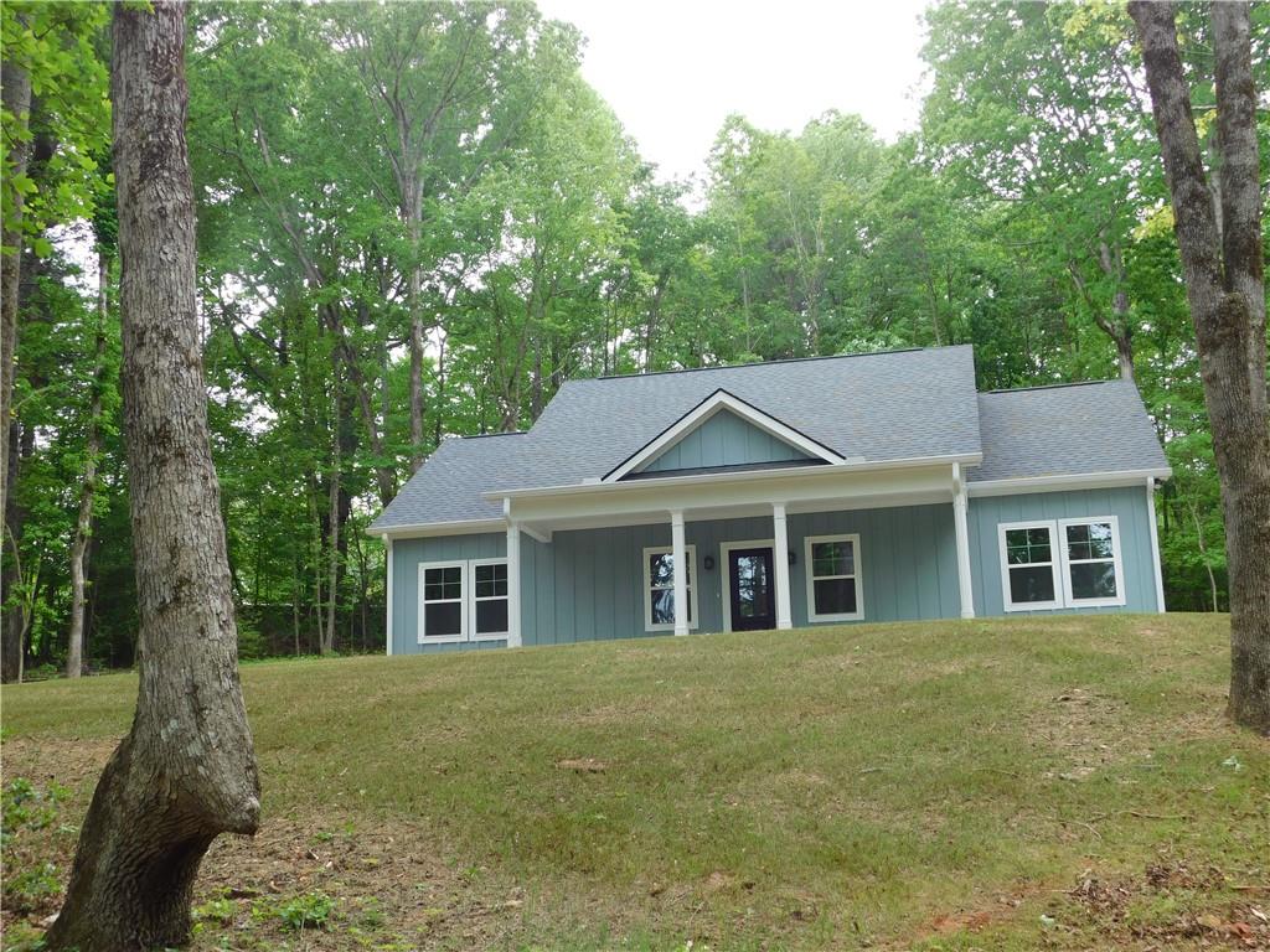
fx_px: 1468
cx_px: 635
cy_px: 476
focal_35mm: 40
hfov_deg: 46.8
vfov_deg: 36.0
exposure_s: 1/100
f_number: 3.6
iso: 125
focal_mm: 7.1
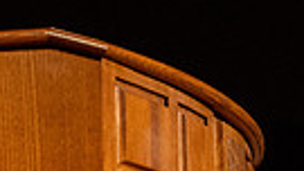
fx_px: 8683
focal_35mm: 1077
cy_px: -180
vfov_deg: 1.1
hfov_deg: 2.0
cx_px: -197
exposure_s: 1/200
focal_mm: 200
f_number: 5
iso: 3200
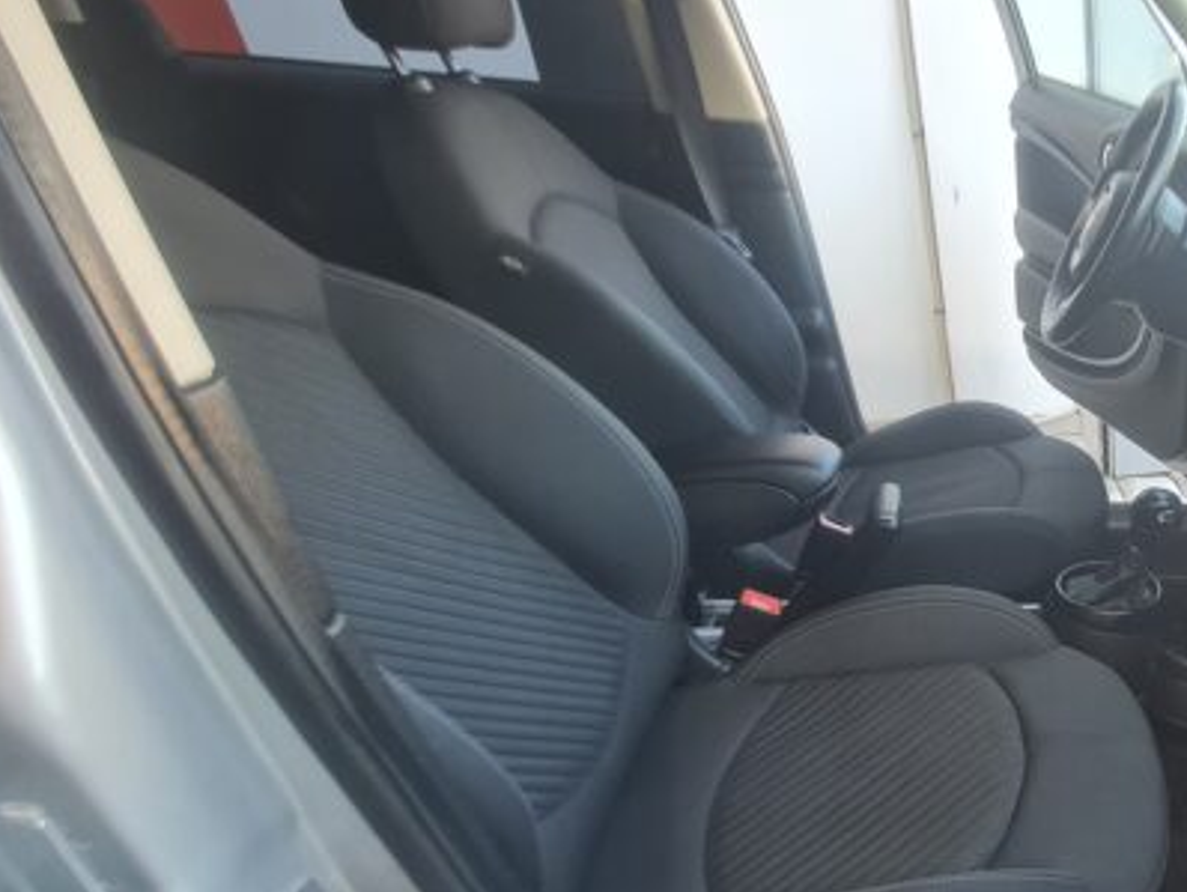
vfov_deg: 51.3
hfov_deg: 57.8
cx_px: 1065
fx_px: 892
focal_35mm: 26
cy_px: 646
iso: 80
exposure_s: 1/50
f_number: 2.2
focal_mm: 2.2
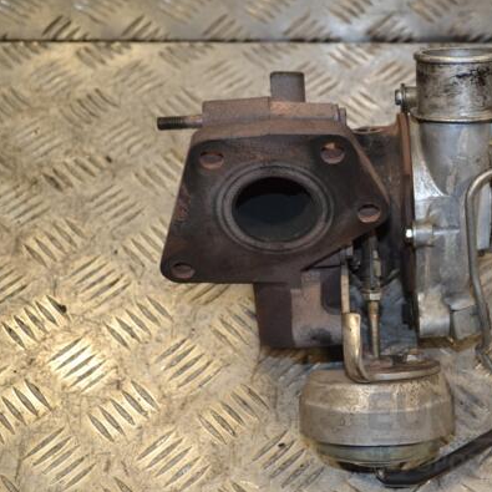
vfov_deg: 27.7
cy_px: 245
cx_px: 345
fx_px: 997
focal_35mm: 62
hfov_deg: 27.5
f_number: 4.8
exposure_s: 1/125
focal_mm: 32
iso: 360
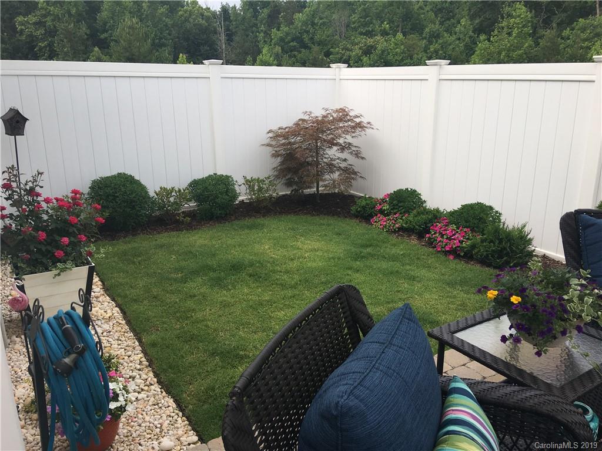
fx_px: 504
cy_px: 226
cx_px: 301
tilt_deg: -16.0
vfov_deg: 48.2
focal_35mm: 29
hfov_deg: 61.7
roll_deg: +0.6
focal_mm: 4.15
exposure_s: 1/422
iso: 25
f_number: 2.2
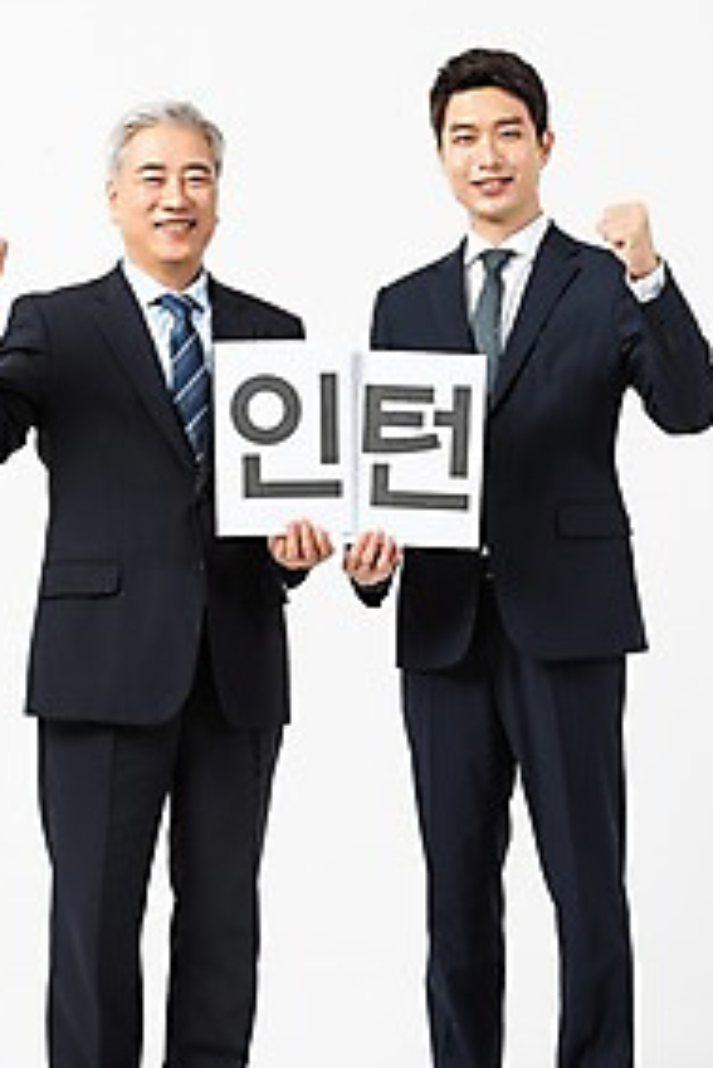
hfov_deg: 13.8
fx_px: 2937
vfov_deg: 20.6
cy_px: 540
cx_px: 326
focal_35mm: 99
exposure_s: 1/125
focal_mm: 70
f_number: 11
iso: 100
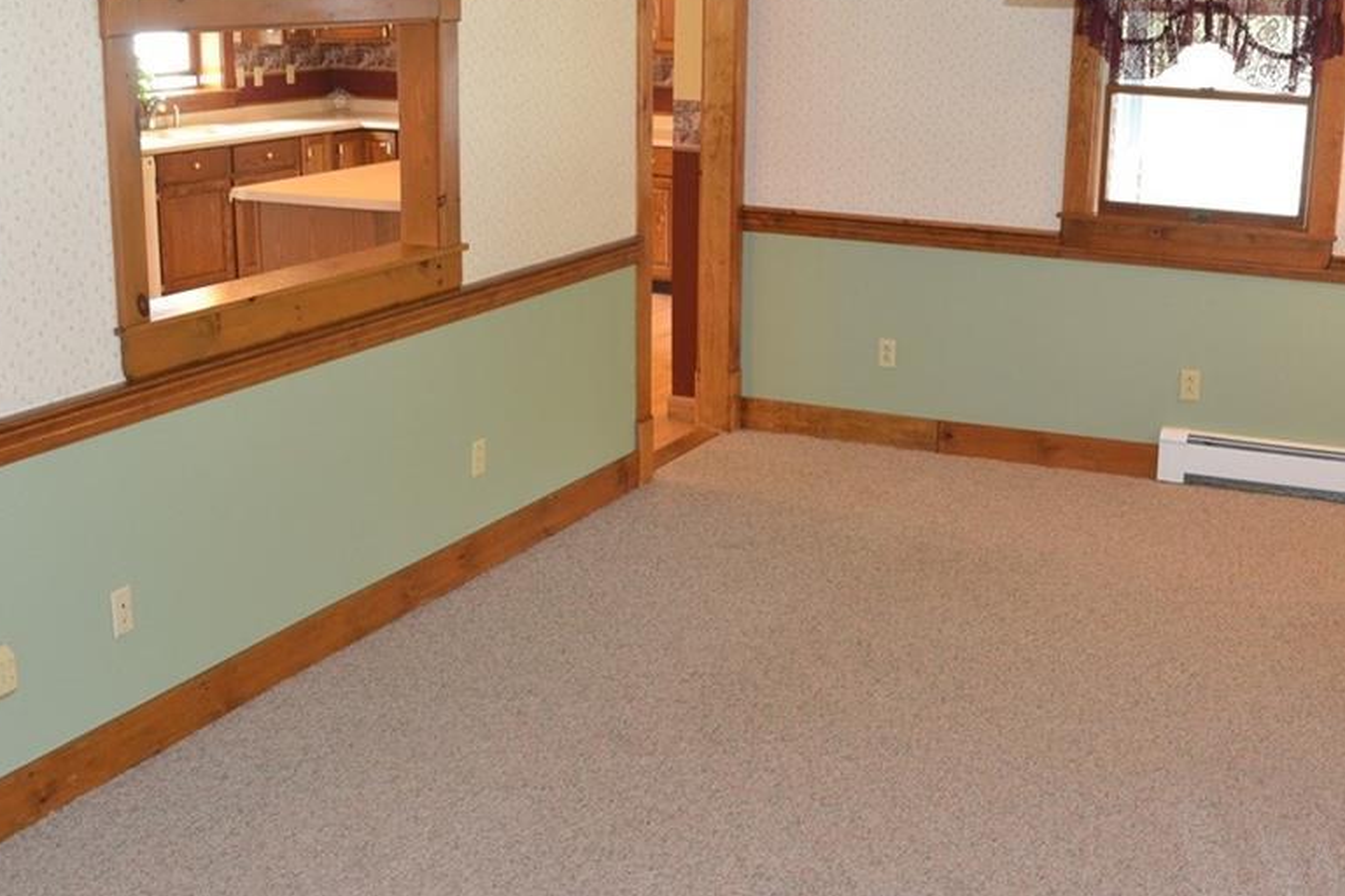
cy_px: 430
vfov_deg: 28.1
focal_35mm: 48
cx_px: 841
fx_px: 1793
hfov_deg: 40.8
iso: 800
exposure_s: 1/6
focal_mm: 24
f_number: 8
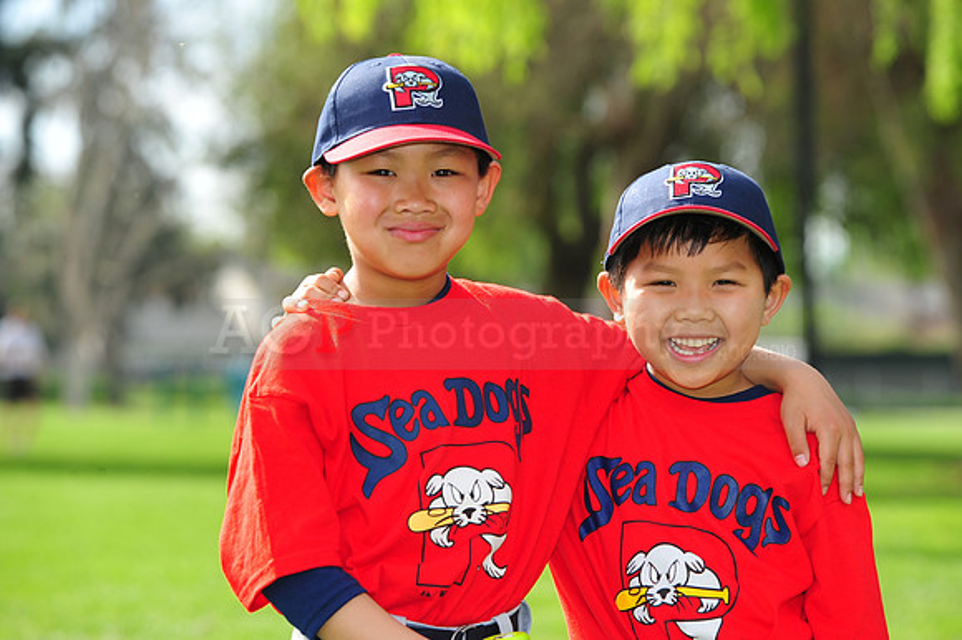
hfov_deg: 12.5
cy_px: 320
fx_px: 4406
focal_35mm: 165
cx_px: 481
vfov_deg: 8.3
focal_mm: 165
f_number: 7.1
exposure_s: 1/250
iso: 200
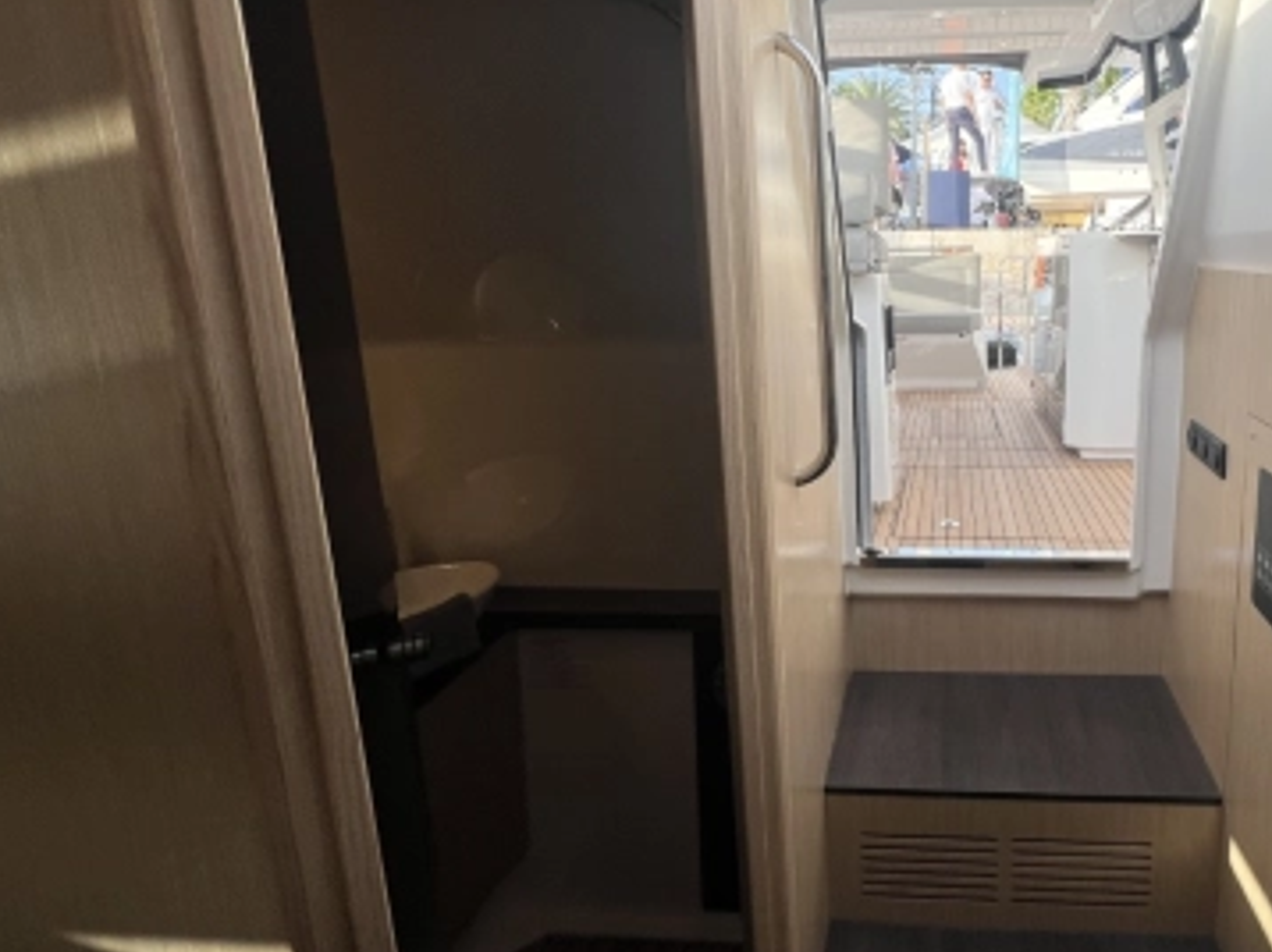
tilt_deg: -6.2
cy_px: 400
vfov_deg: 65.5
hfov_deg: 77.7
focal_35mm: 20
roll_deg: +0.8
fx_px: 734
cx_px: 899
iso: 32
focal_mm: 1.57
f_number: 1.8
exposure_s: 1/188
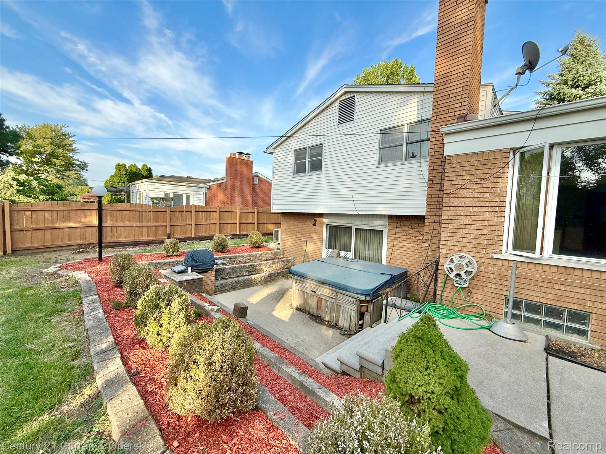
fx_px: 245
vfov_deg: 85.7
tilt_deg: -4.0
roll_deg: -2.2
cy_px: 227
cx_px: 303
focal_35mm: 14
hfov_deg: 102.1
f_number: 2.2
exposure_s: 1/679
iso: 50
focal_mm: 2.22
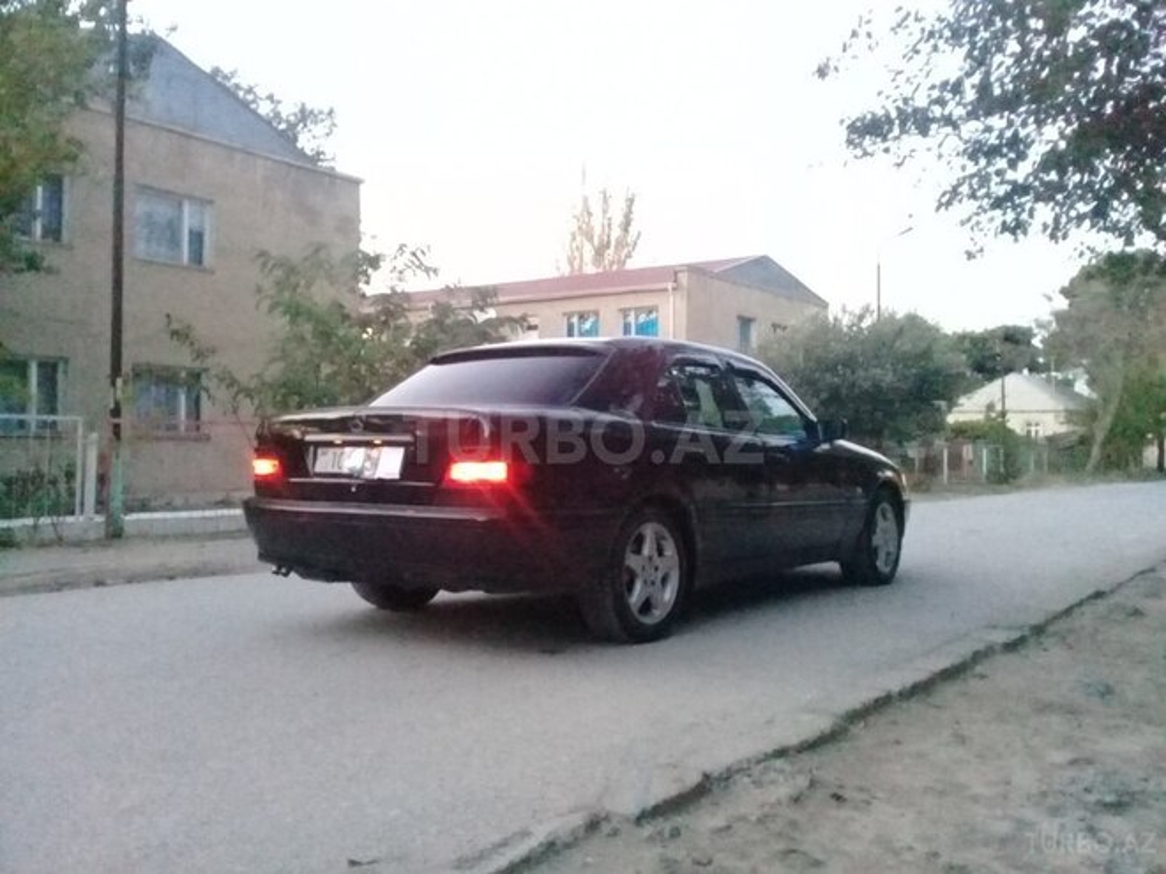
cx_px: 583
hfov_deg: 58.4
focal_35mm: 31
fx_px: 1044
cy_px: 437
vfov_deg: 45.4
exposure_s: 1/17
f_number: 2.2
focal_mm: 3.3
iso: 1250
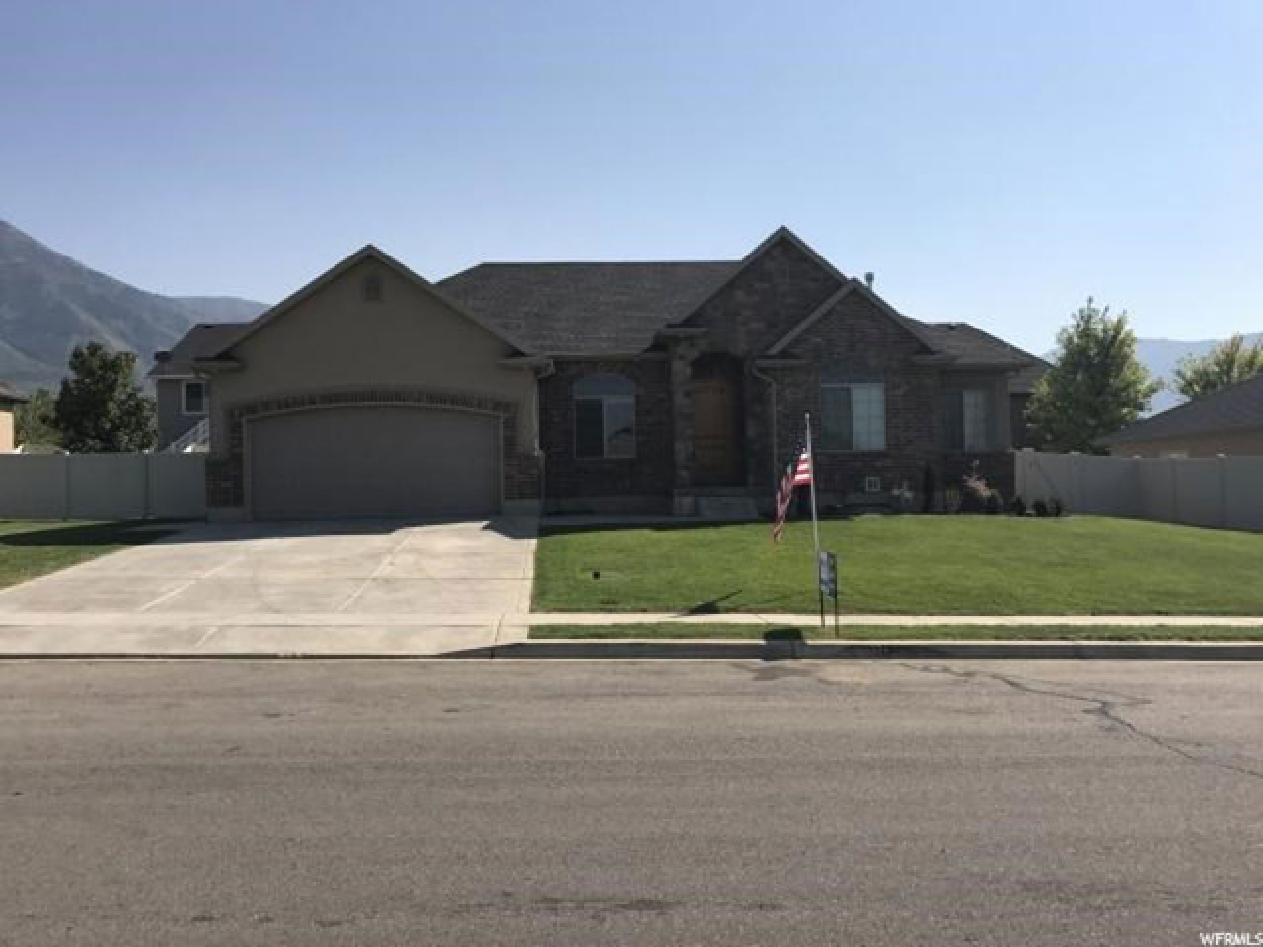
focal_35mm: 28
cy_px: 474
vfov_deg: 49.7
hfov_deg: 63.4
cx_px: 632
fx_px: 1022
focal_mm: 3.99
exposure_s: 1/3425
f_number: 1.8
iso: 20
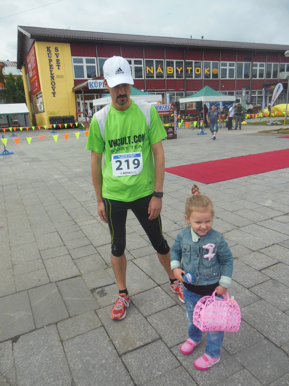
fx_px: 278
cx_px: 144
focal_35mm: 25
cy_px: 193
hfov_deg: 54.9
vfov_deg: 69.4
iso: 125
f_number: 3.2
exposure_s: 1/1250
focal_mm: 4.5
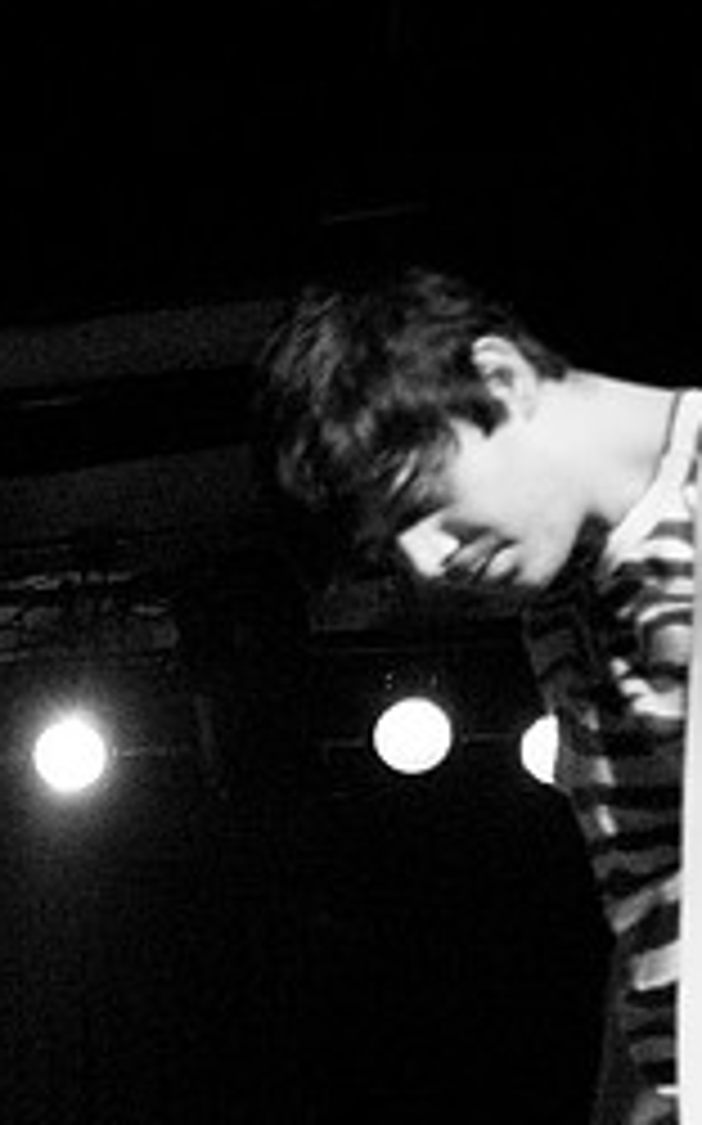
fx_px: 2176
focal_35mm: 71
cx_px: -378
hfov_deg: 16.5
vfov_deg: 28.7
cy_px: 806
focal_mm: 20
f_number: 2.8
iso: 800
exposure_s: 1/60
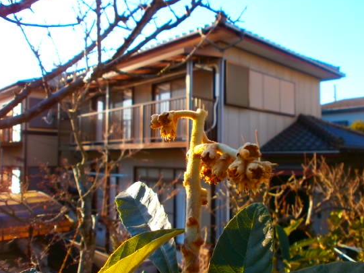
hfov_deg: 56.7
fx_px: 336
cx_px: 204
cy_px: 152
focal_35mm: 32
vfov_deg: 44.1
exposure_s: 1/320
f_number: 2.9
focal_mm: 4.8
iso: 100
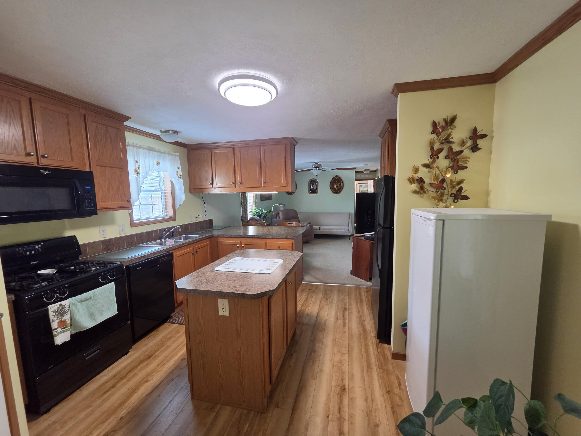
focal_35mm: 13
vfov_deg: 89.9
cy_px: 218
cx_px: 290
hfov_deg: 106.2
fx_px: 218
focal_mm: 2.2
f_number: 2.2
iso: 250
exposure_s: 1/60
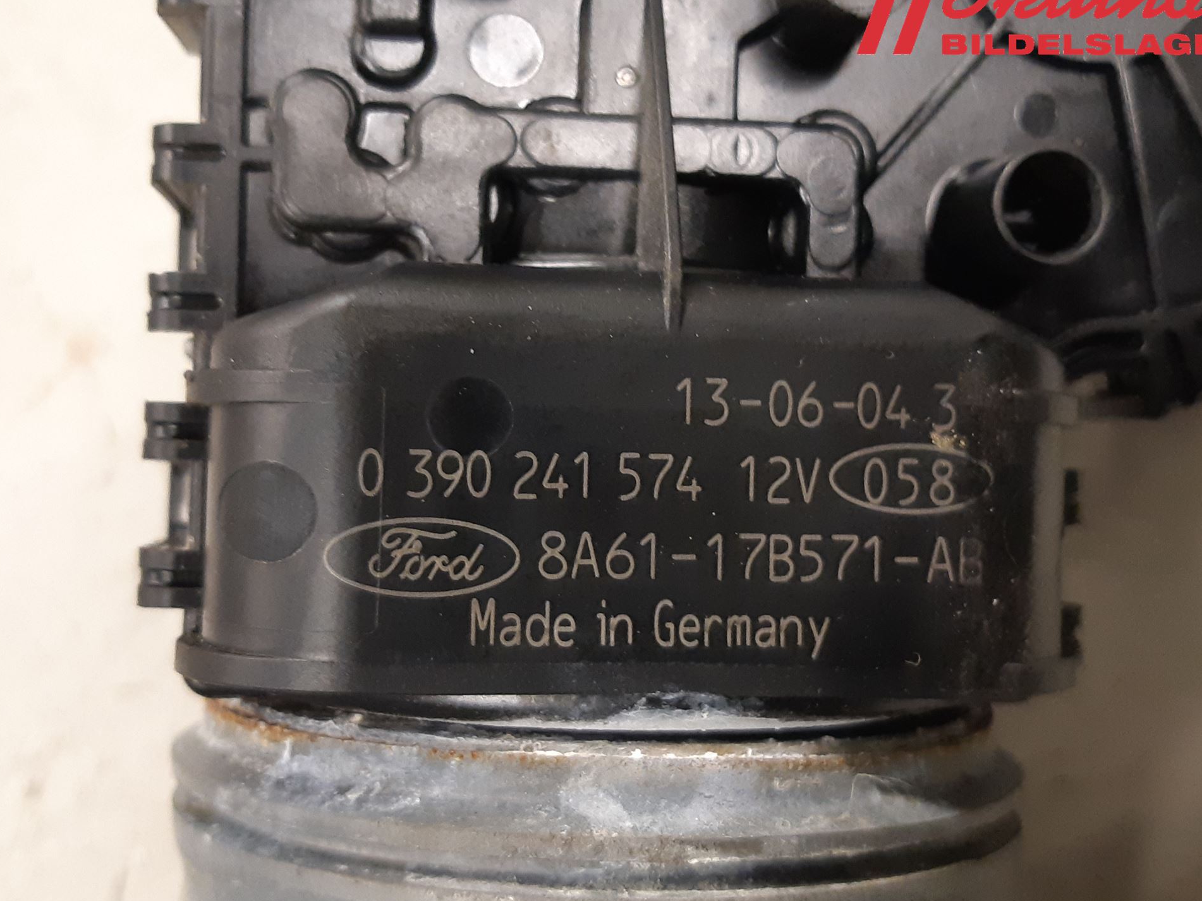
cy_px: 433
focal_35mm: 28
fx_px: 972
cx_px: 598
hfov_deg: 63.5
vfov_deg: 49.7
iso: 250
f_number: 1.7
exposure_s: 1/50
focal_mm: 3.93
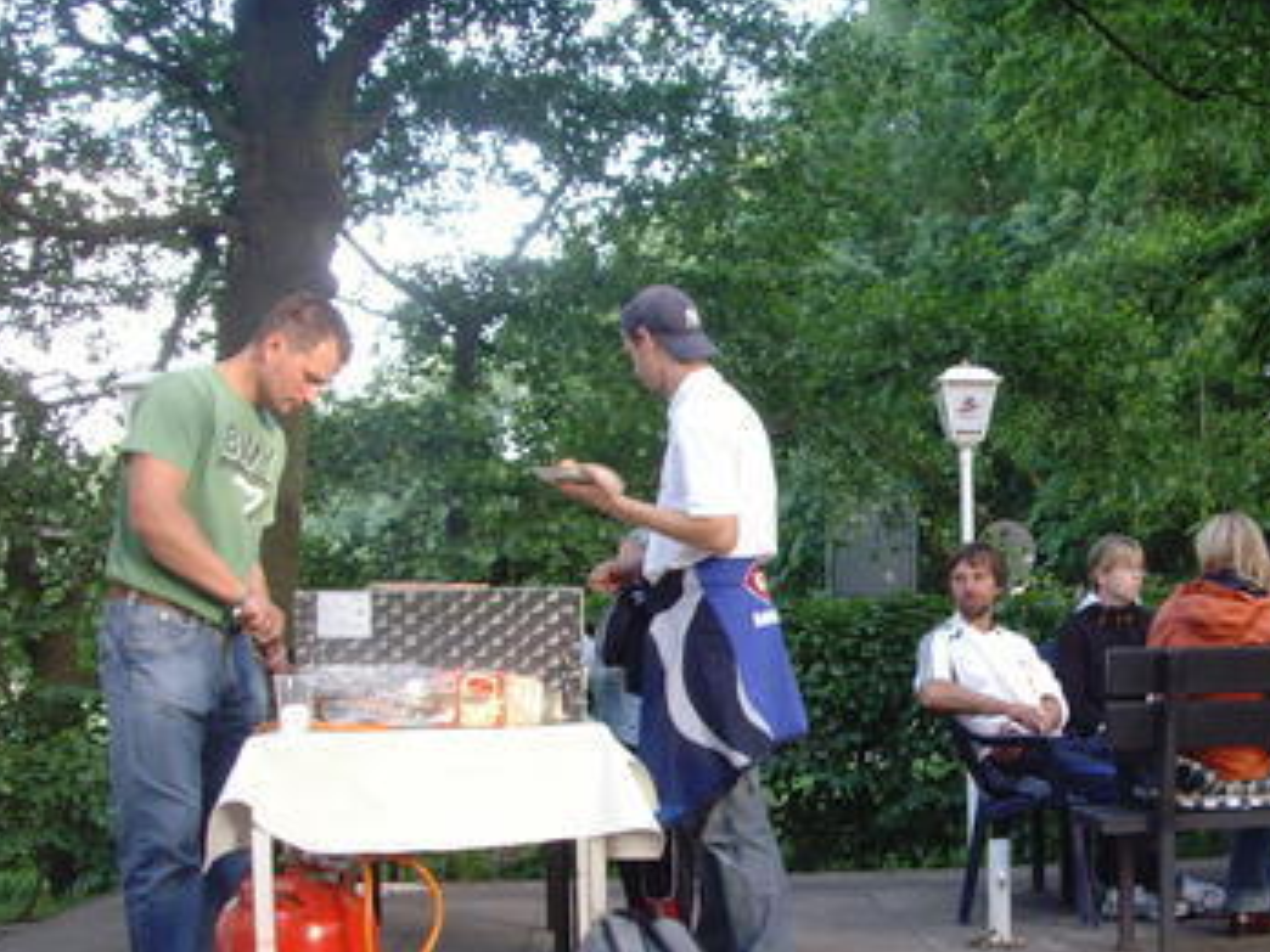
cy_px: 677
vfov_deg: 25.9
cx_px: 890
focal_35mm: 56
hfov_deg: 33.9
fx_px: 2055
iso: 160
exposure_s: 1/45
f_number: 3.5
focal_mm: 6.6
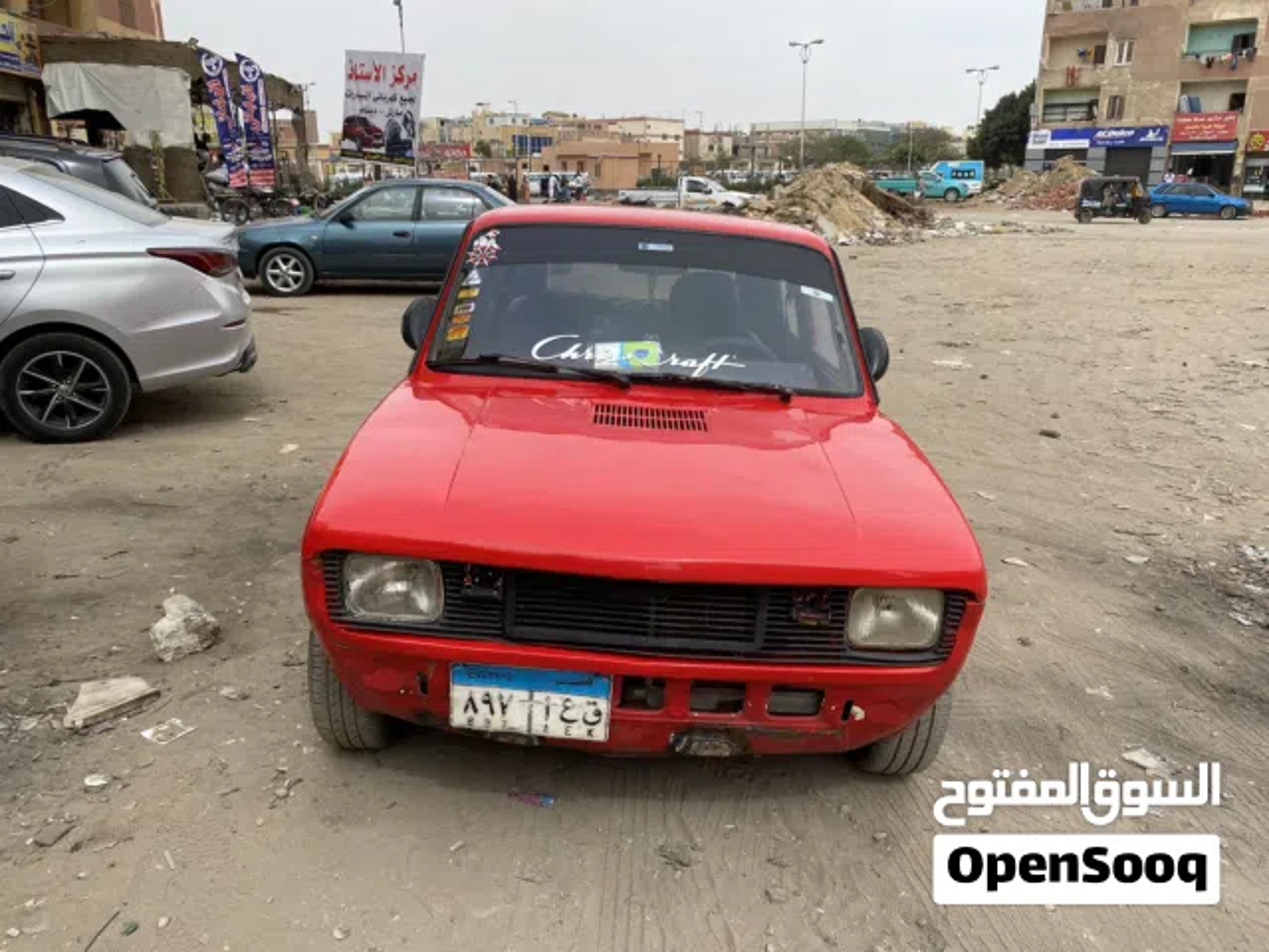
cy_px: 476
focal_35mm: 26
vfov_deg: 53.1
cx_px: 634
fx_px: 953
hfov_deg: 67.3
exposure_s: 1/1866
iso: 32
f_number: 1.8
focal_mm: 4.25
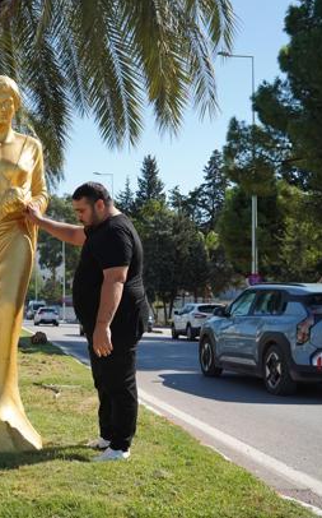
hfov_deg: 24.4
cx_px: 16
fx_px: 718
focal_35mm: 51
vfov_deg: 39.6
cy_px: 258
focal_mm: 33
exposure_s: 1/5000
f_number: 5.6
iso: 2000
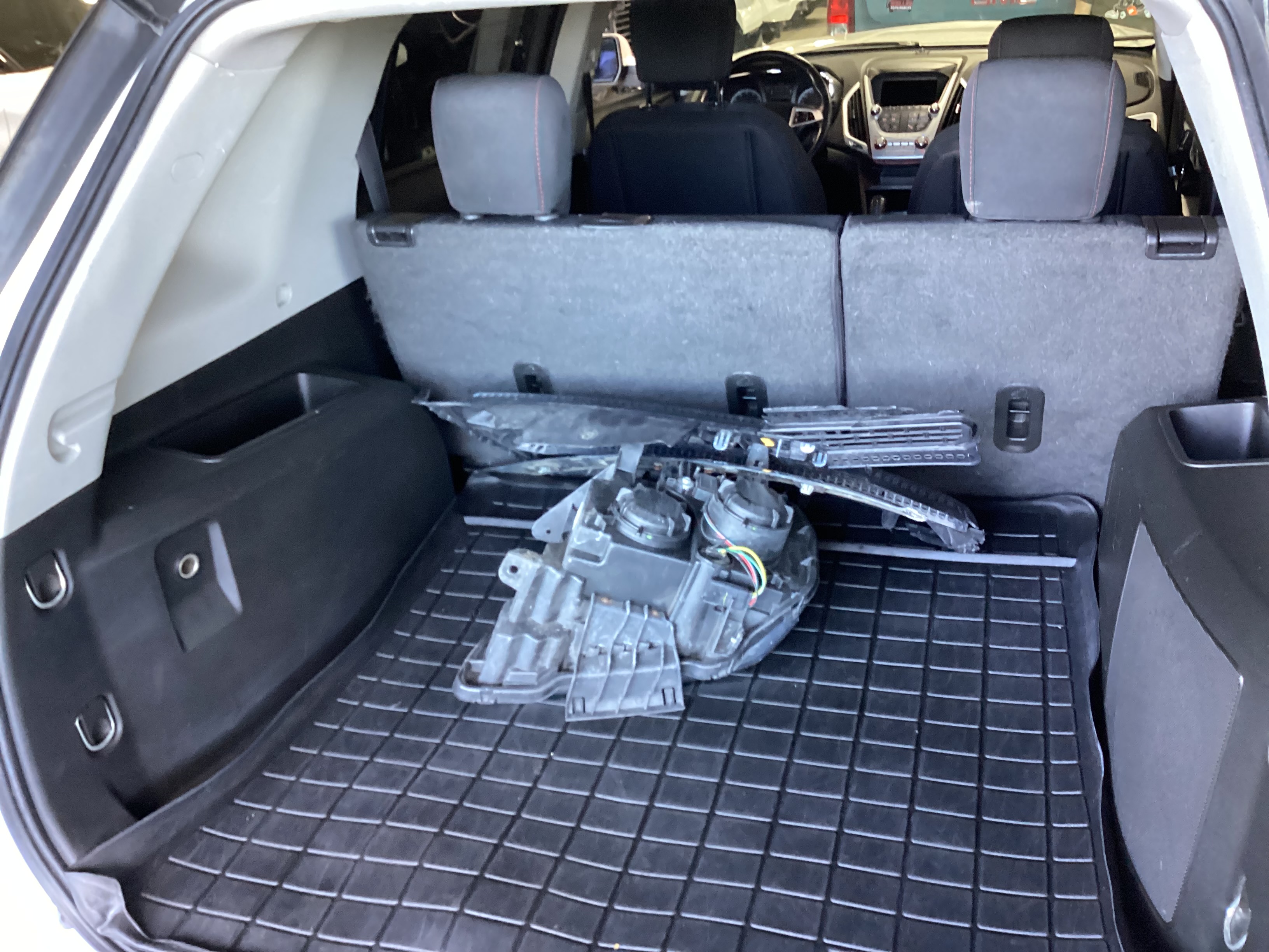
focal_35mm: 31
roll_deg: +4.4
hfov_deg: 58.4
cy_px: 476
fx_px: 1136
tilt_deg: -27.3
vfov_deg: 45.4
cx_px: 634
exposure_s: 1/33
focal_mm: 3.3
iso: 320
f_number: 2.4
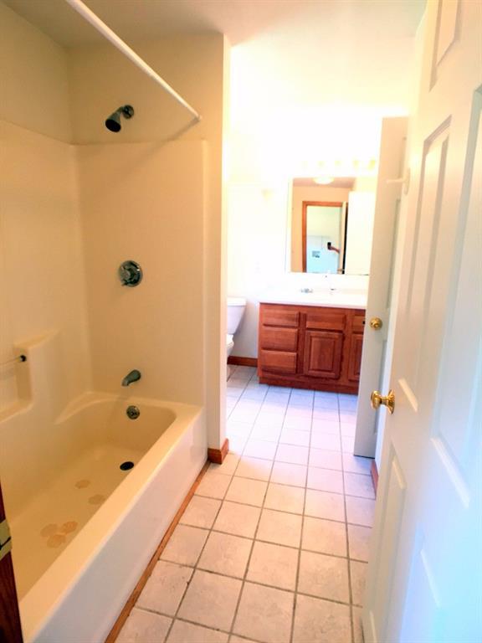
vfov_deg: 61.7
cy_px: 322
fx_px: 538
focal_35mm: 29
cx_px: 241
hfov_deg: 48.2
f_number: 2.2
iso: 80
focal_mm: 4.15
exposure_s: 1/30
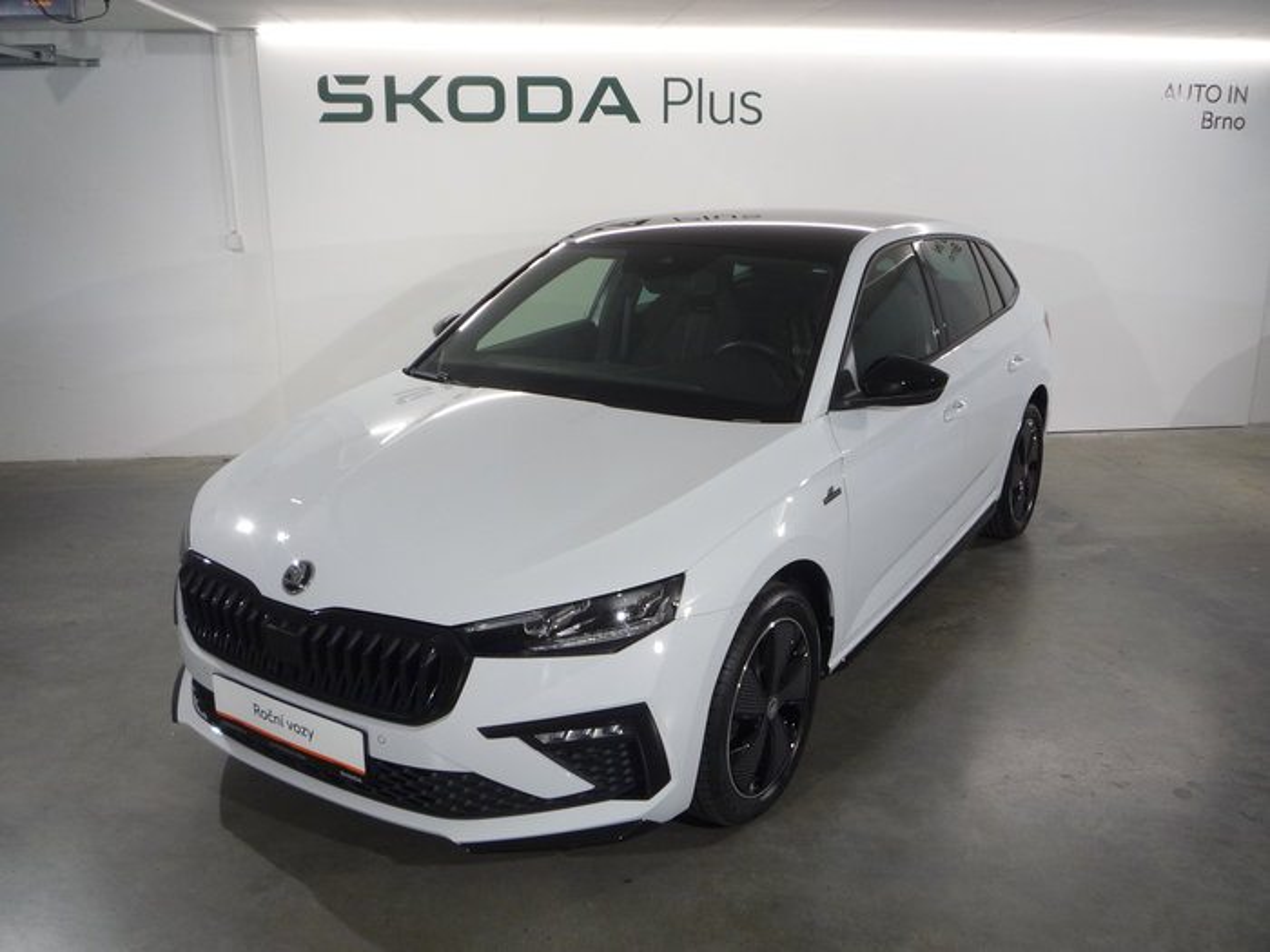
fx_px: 1101
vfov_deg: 46.8
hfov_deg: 60.0
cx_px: 635
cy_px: 476
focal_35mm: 30
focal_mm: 5.2
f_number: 3.3
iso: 125
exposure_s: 1/30
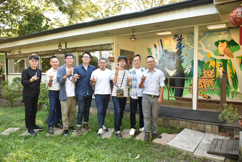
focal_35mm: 27
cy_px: 81
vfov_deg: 48.0
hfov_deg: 67.3
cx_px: 121
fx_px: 182
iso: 400
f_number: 5
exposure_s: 1/100
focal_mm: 18
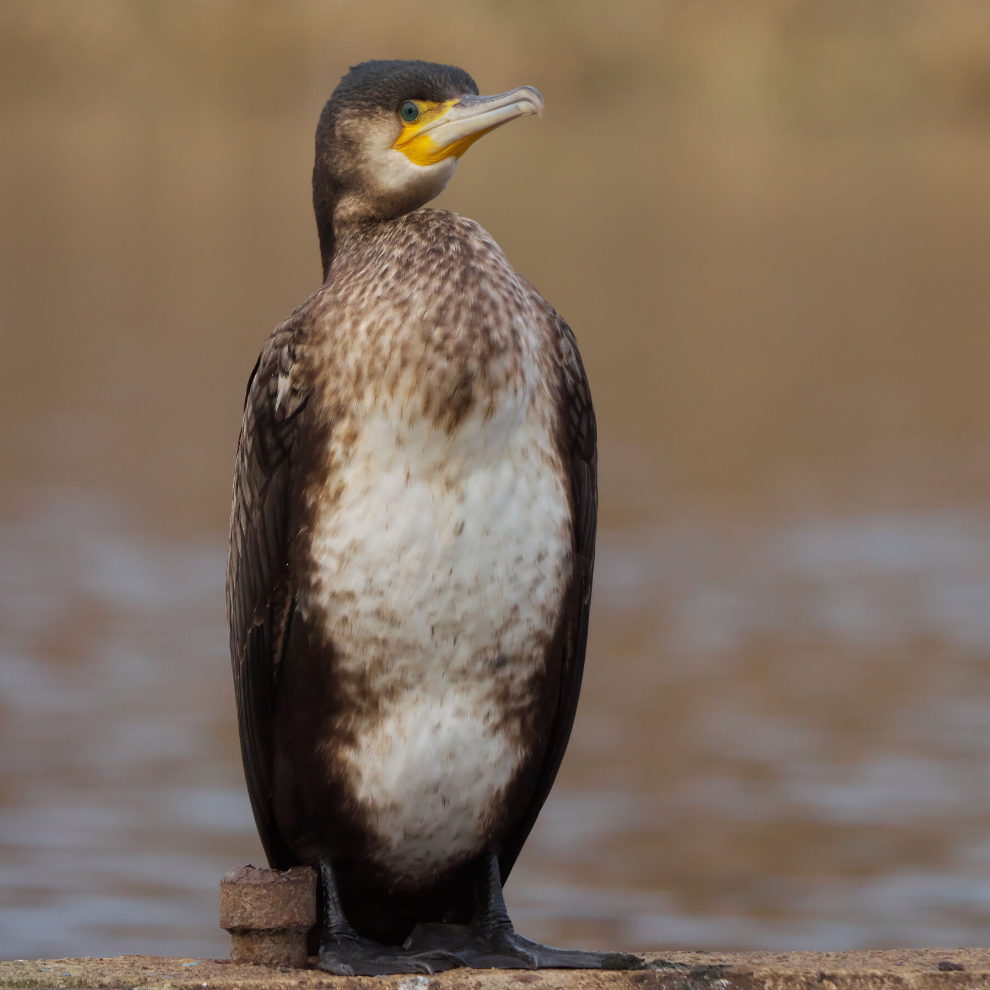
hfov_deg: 2.3
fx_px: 24300
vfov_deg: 2.3
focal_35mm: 751
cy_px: 496
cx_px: 444
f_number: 6.3
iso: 800
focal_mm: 318
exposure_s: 1/800
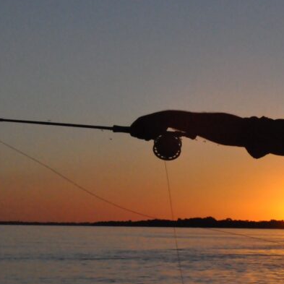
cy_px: 194
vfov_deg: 11.9
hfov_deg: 11.8
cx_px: 293
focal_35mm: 146
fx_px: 1355
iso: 3200
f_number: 20
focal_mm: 44
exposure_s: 1/1000
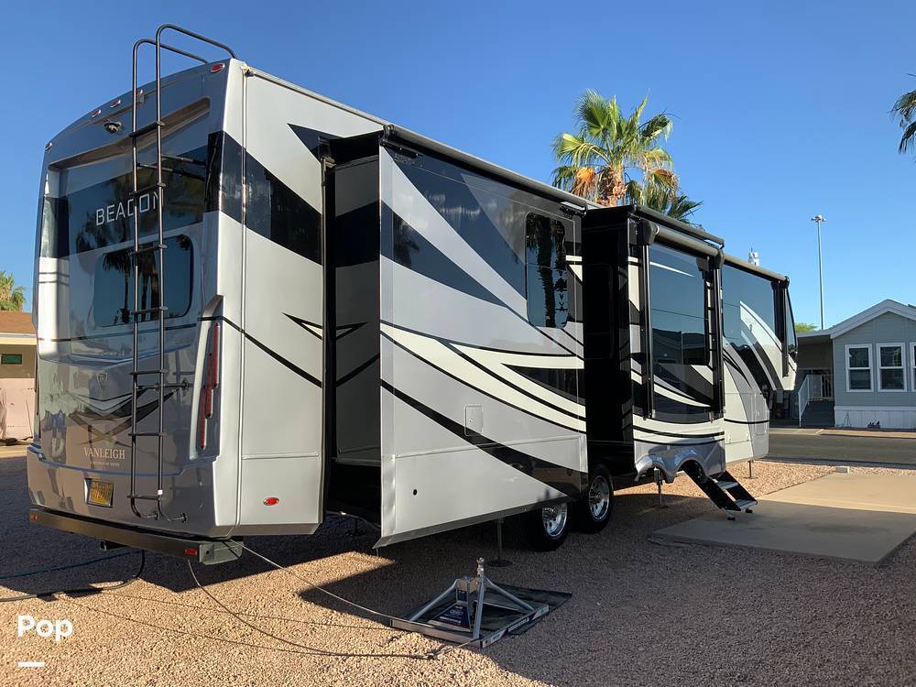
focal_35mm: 29
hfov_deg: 61.7
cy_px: 344
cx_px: 458
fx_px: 767
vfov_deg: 48.2
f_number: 1.8
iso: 16
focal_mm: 3
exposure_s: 1/1250
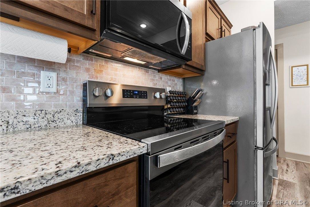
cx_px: 155
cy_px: 104
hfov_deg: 96.7
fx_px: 138
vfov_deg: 73.8
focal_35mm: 16
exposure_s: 1
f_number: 11
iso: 400
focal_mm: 16
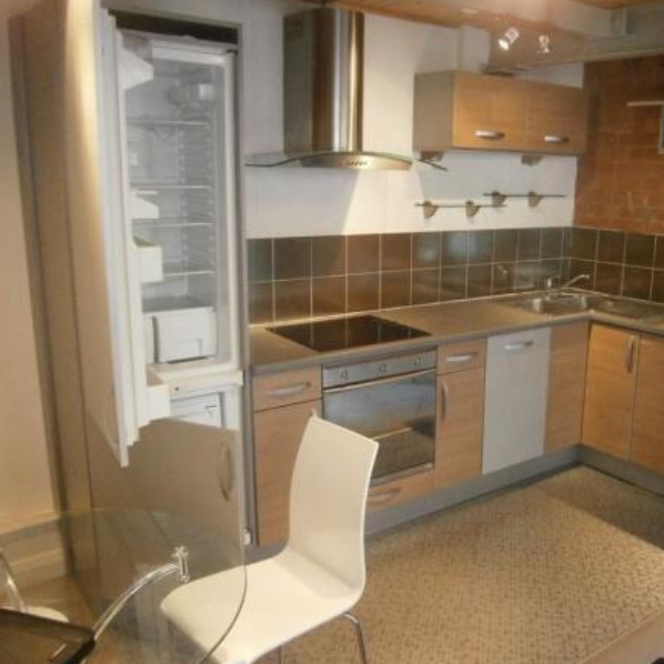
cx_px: 430
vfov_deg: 52.5
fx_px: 673
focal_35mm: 31
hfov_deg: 51.8
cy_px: 331
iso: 800
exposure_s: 1/40
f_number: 2.8
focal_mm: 4.7
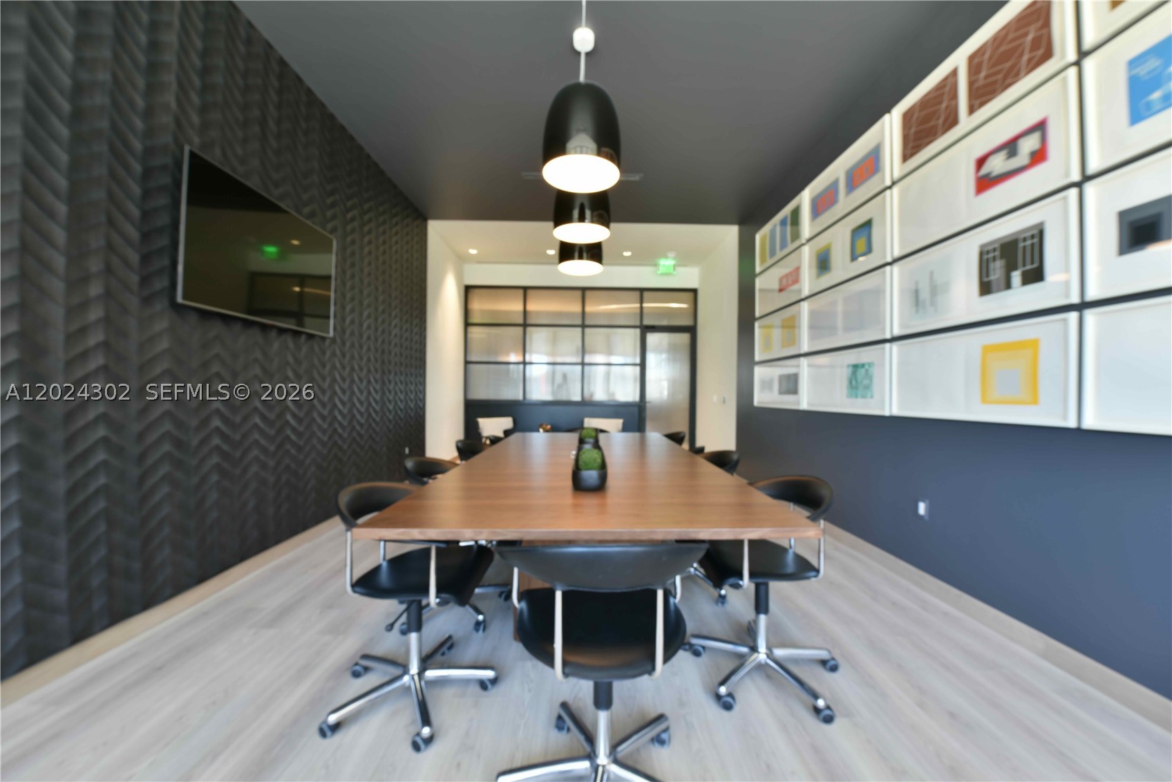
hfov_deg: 104.2
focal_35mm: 14
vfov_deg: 81.2
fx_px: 456
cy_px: 391
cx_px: 586
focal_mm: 14
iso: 200
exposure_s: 1/1.3
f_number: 10
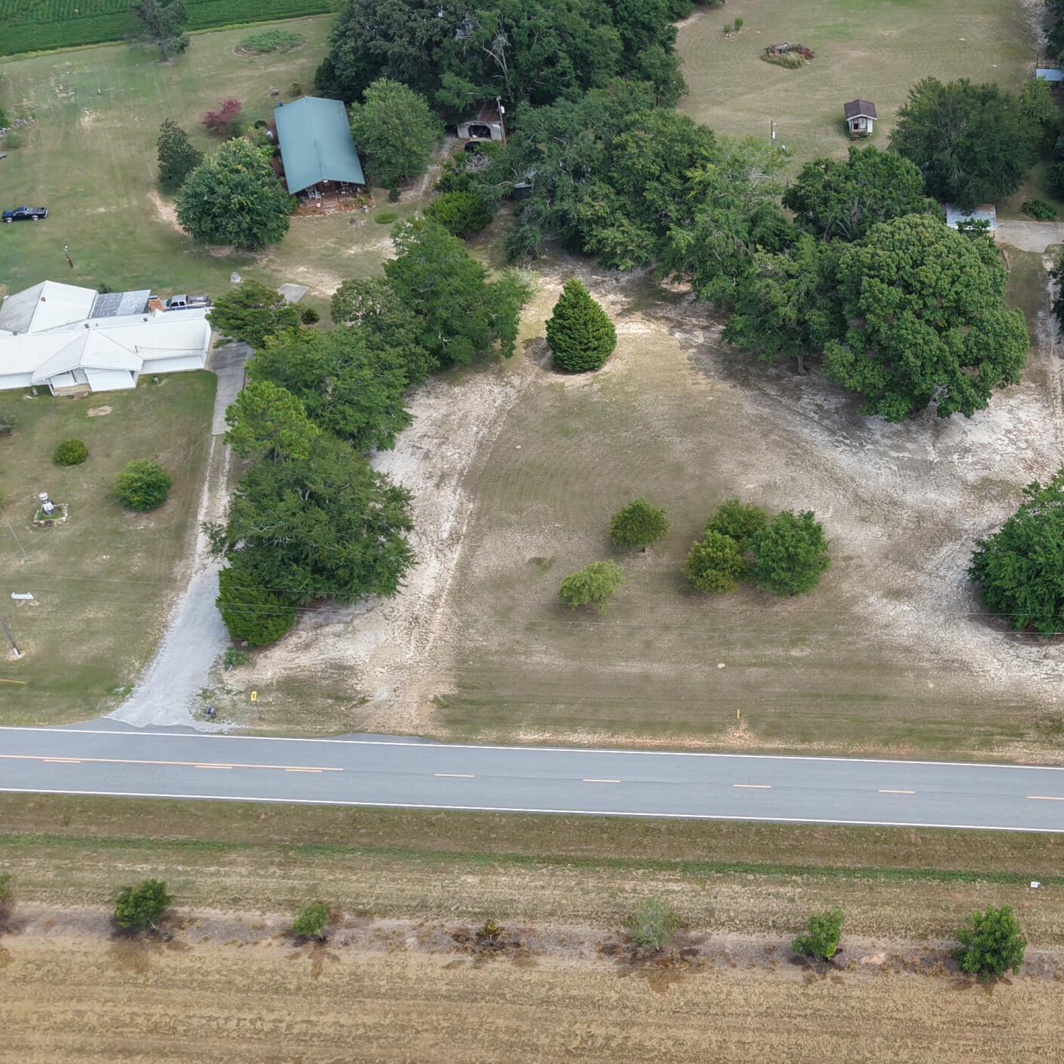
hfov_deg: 35.8
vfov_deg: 37.5
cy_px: 508
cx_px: 913
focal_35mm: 45
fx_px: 1565
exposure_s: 1/1000
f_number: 1.8
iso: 100
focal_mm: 8.67
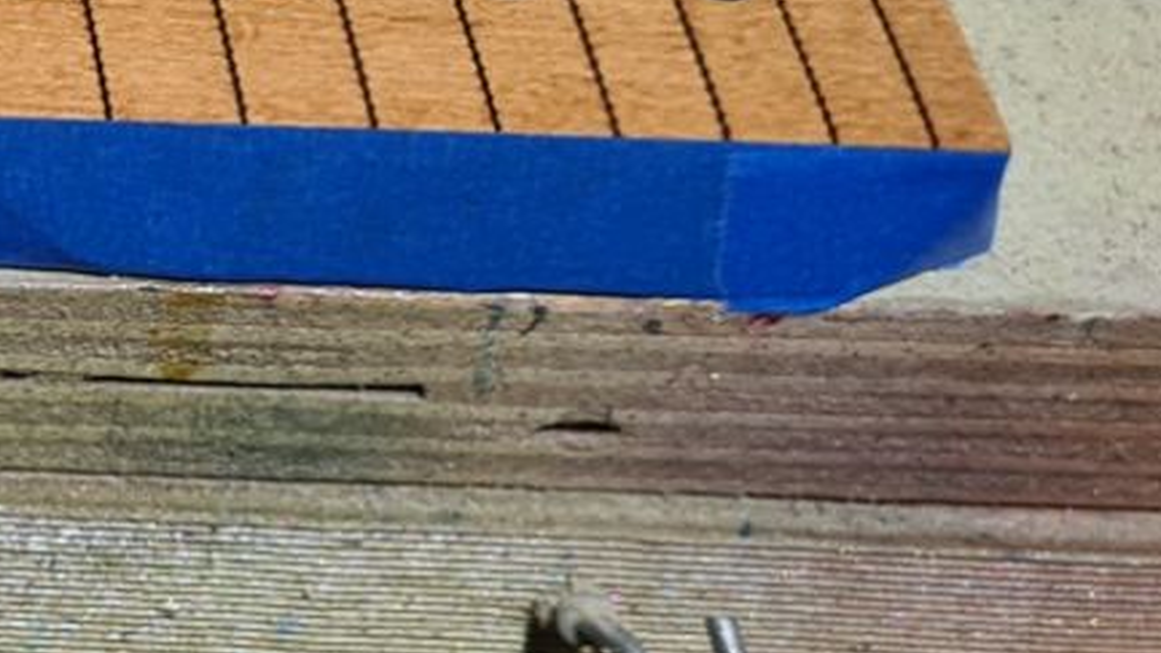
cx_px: -1207
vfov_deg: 9.2
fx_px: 4033
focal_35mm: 131
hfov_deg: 13.8
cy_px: -21
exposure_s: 1/50
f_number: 1.8
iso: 80
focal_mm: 5.4
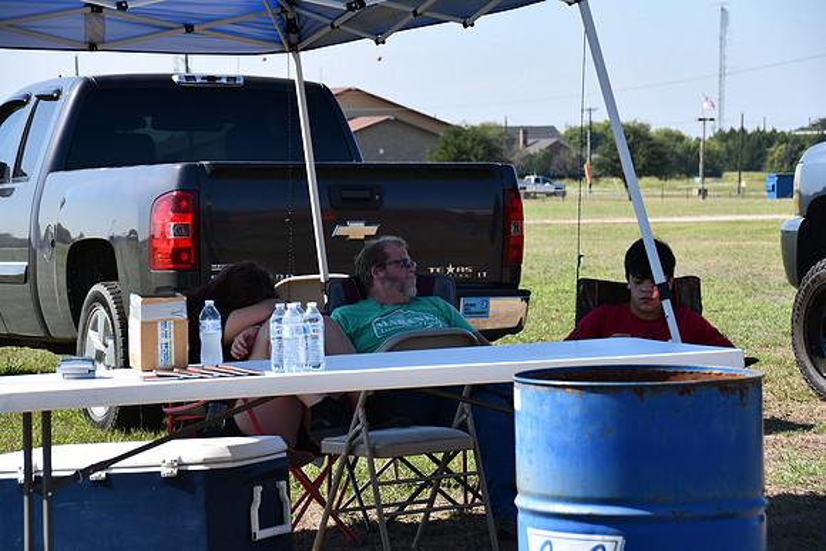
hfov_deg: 15.2
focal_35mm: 135
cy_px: 276
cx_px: 413
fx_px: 3098
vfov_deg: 10.2
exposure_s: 1/250
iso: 140
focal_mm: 90
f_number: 8
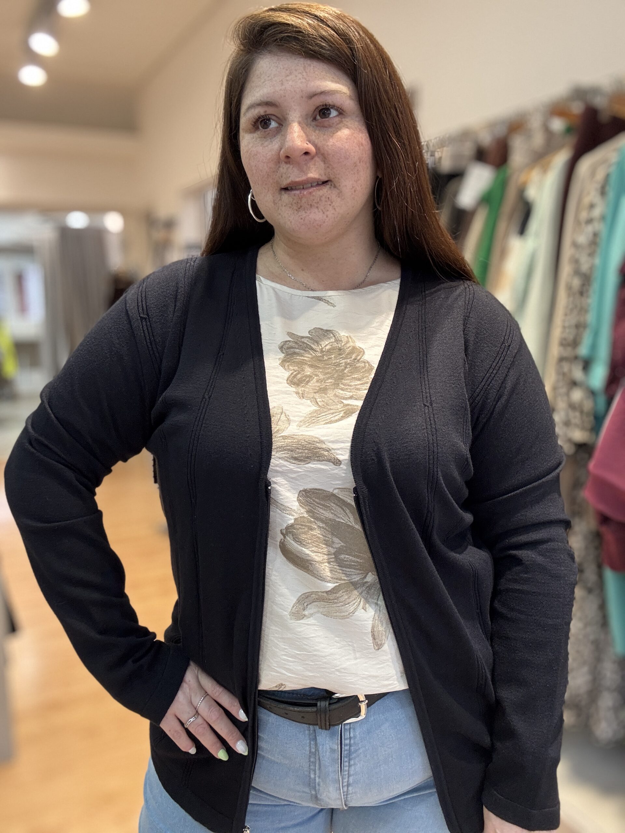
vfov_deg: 60.0
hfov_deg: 46.8
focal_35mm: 30
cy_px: 416
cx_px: 312
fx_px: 722
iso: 125
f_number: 1.9
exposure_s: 1/50
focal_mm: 2.69
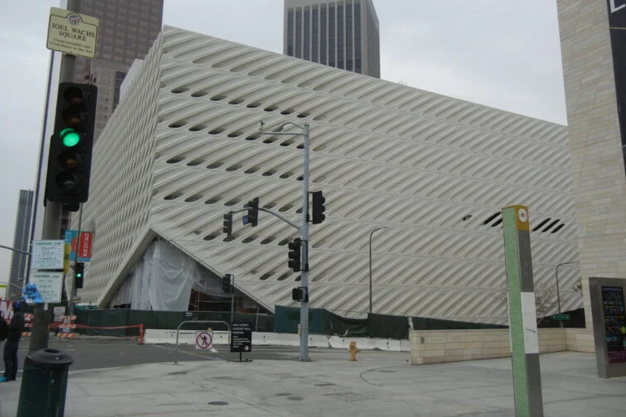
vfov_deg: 41.1
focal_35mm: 32
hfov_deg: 58.7
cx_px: 318
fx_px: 556
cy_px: 194
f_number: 3.5
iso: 160
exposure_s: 1/768
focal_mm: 5.4
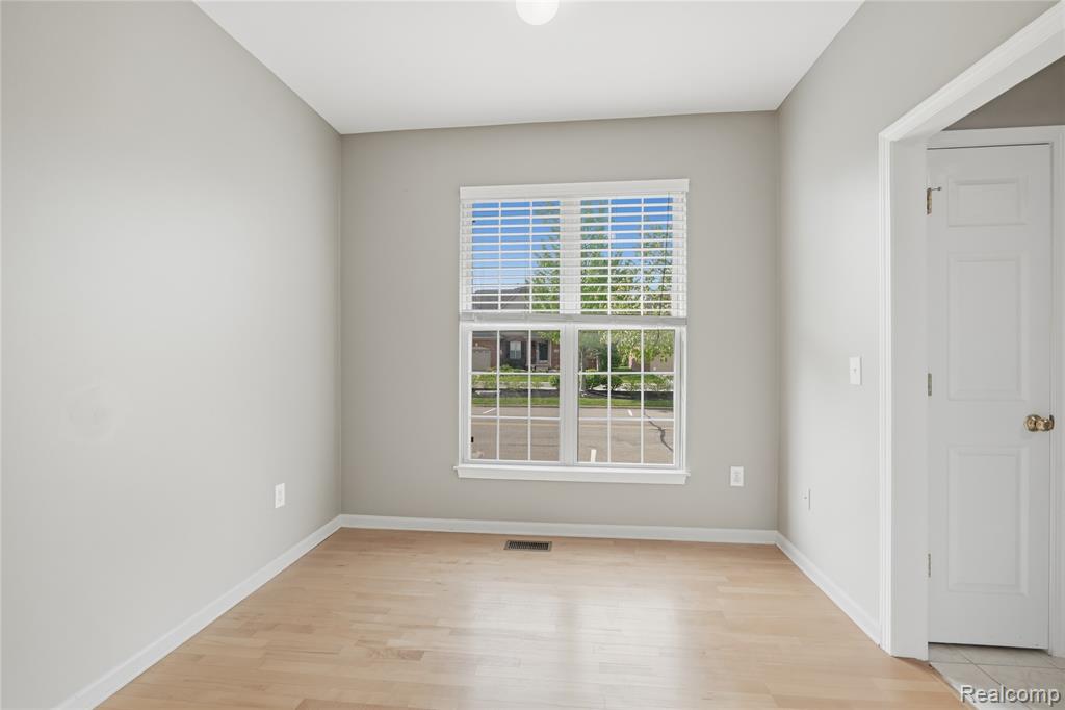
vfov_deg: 81.2
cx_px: 532
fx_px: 414
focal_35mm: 14
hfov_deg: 104.3
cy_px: 355
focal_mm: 14
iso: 200
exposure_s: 1/60
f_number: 4
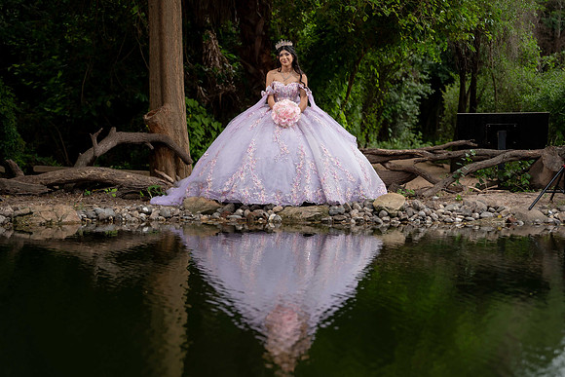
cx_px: 282
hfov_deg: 24.5
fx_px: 1301
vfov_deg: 16.5
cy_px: 179
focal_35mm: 83
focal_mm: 79
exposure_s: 1/1250
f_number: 2.5
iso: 160
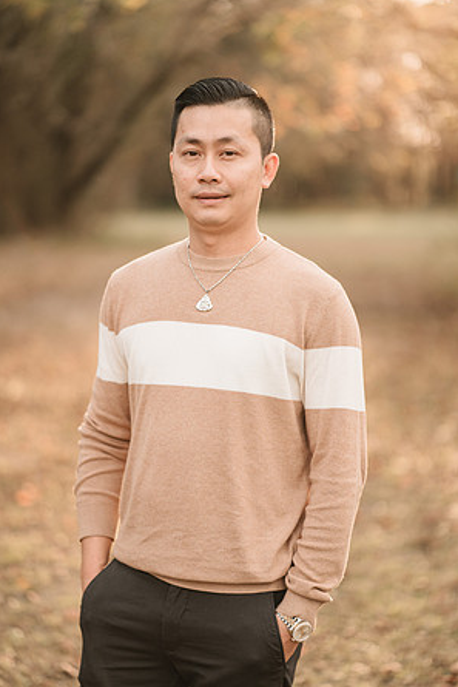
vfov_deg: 23.6
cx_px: 228
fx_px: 1640
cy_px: 343
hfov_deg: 15.9
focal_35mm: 86
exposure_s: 1/1000
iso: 200
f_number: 1.8
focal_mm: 85
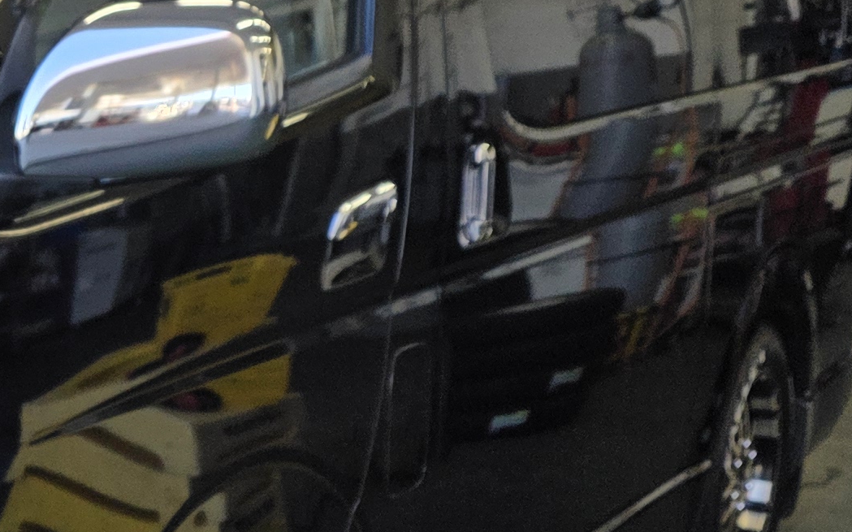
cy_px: 319
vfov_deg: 14.0
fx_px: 2159
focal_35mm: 93
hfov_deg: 20.6
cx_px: -211
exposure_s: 1/359
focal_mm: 6.3
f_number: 1.7
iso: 50
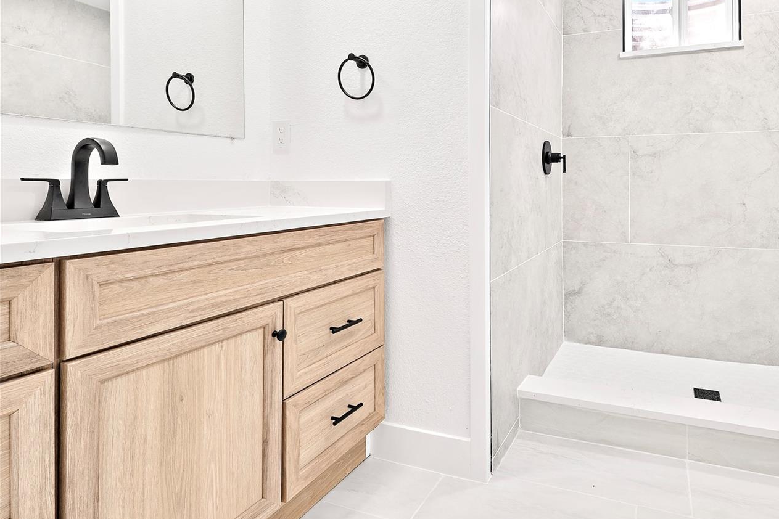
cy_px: 215
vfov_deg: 64.1
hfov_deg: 85.0
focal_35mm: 19
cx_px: 493
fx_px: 411
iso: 160
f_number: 7.1
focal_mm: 10
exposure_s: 1/3
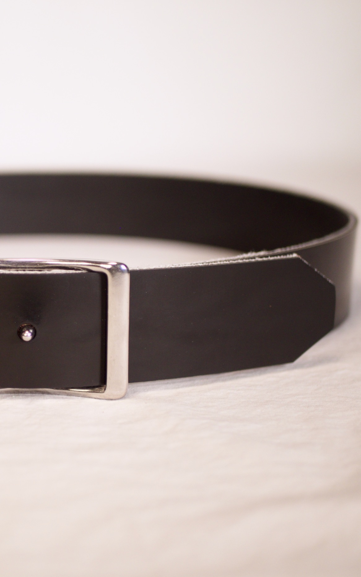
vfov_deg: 29.0
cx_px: 15
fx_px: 1118
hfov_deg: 18.0
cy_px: 289
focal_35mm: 71
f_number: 1.7
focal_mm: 25
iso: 640
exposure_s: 1/400
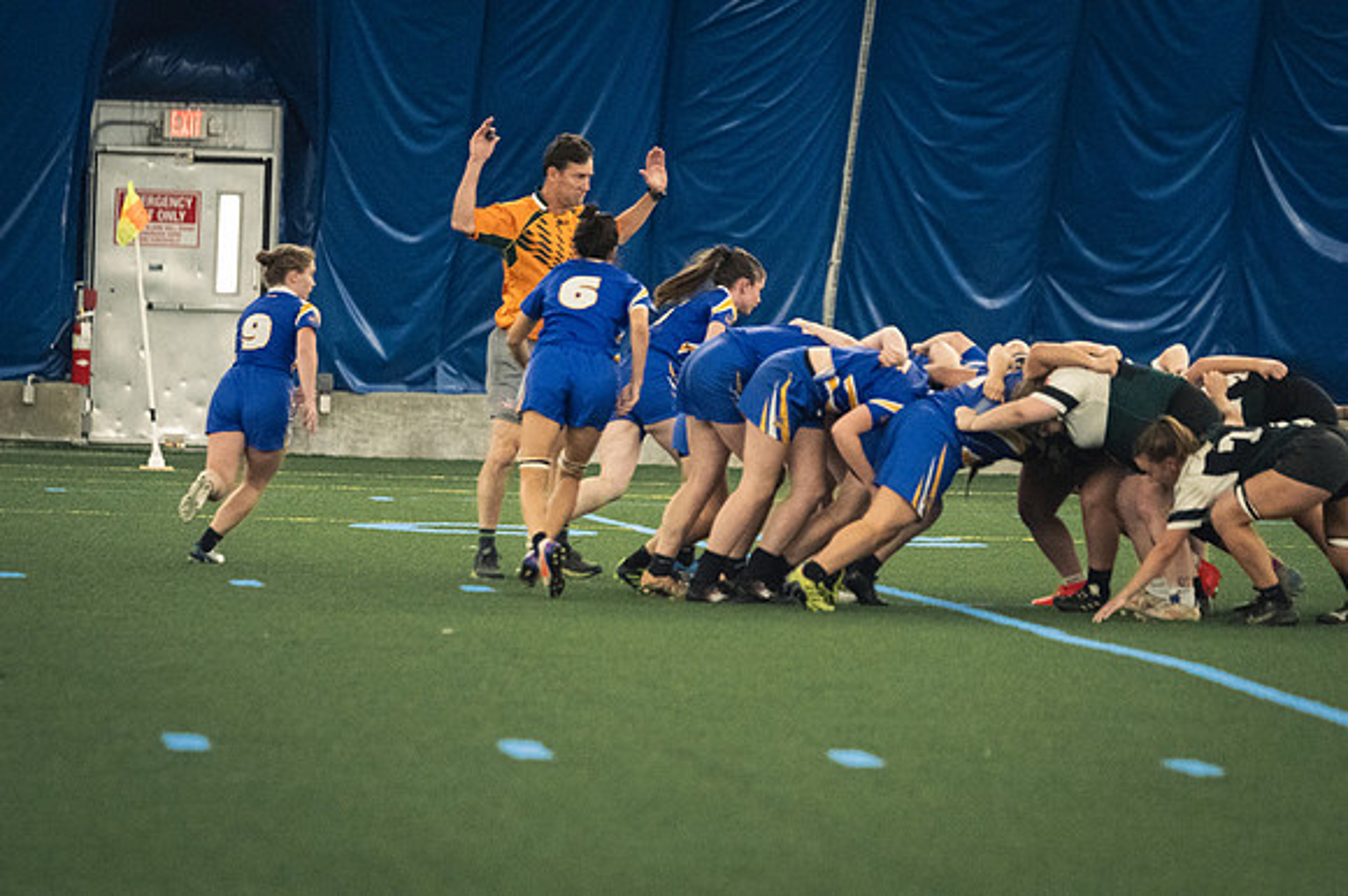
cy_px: 448
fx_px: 10366
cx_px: 674
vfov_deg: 5.0
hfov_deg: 7.4
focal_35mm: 277
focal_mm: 185
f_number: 2.8
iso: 10000
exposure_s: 1/500
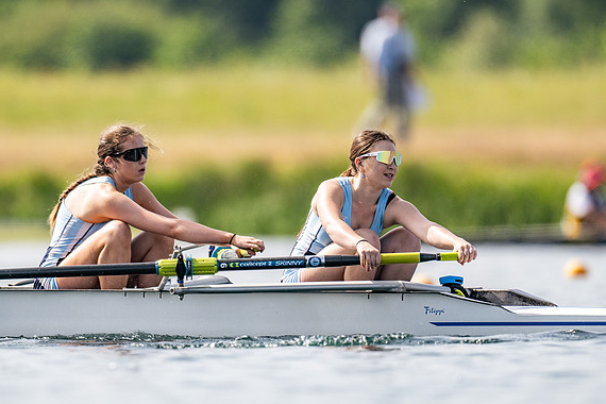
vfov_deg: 1.5
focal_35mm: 916
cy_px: 203
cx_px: 304
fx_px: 15418
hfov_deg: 2.3
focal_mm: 600
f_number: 4
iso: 200
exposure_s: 1/2500
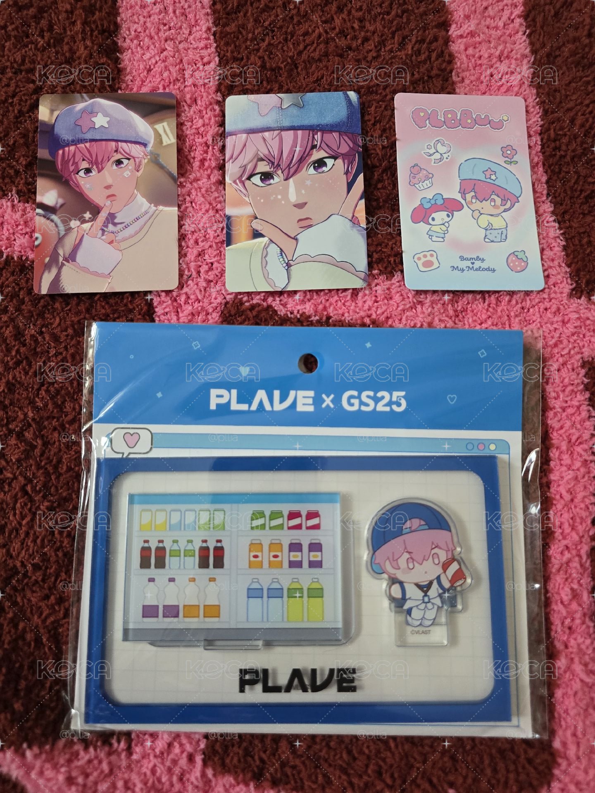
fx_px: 527
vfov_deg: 73.9
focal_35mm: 23
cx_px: 298
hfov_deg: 58.9
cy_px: 396
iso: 800
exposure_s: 1/60
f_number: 1.7
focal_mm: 6.3
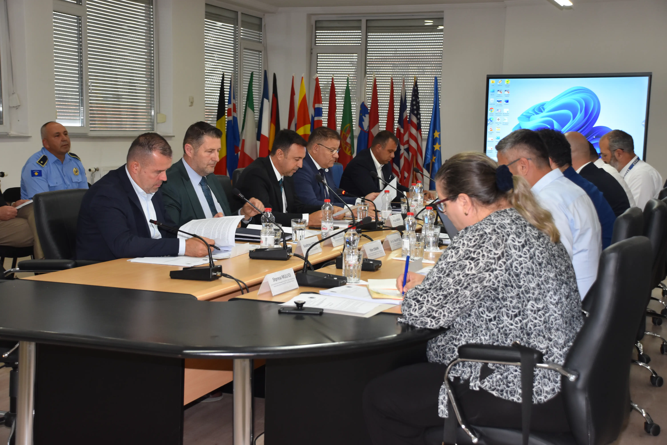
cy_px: 222
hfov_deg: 37.9
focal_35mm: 52
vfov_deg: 25.8
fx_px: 973
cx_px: 334
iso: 800
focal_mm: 35
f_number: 5
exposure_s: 1/100
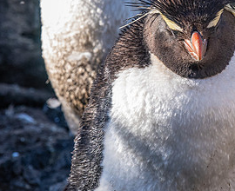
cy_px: 23
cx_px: 181
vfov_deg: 1.7
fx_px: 6550
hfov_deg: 2.1
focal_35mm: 935
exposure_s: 1/640
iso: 800
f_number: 8
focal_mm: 300
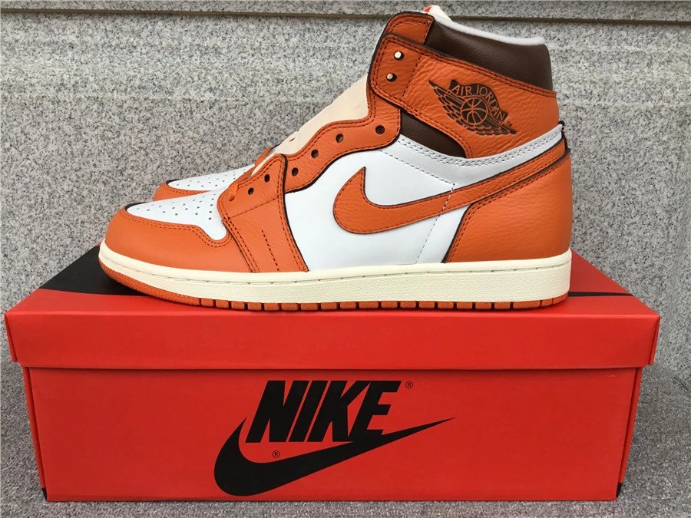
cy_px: 259
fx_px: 619
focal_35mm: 31
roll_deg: -0.6
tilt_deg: -15.6
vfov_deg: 45.4
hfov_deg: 58.4
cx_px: 346
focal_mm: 3.3
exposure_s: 1/100
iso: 40
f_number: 2.4
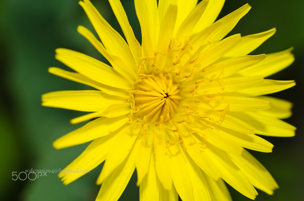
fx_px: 632
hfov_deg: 27.0
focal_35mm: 75
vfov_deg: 18.1
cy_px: 100
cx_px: 152
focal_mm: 50
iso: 100
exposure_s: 1/250
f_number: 8
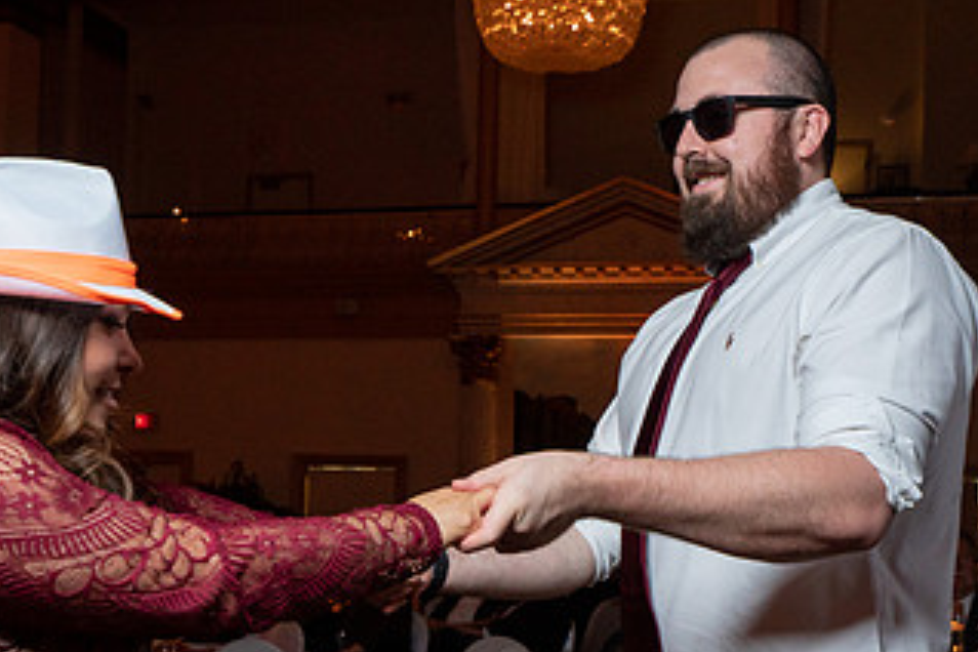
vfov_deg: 20.4
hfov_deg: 30.4
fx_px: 1793
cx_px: 360
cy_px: 494
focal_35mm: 66
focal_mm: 35
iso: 1250
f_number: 5.6
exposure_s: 1/200
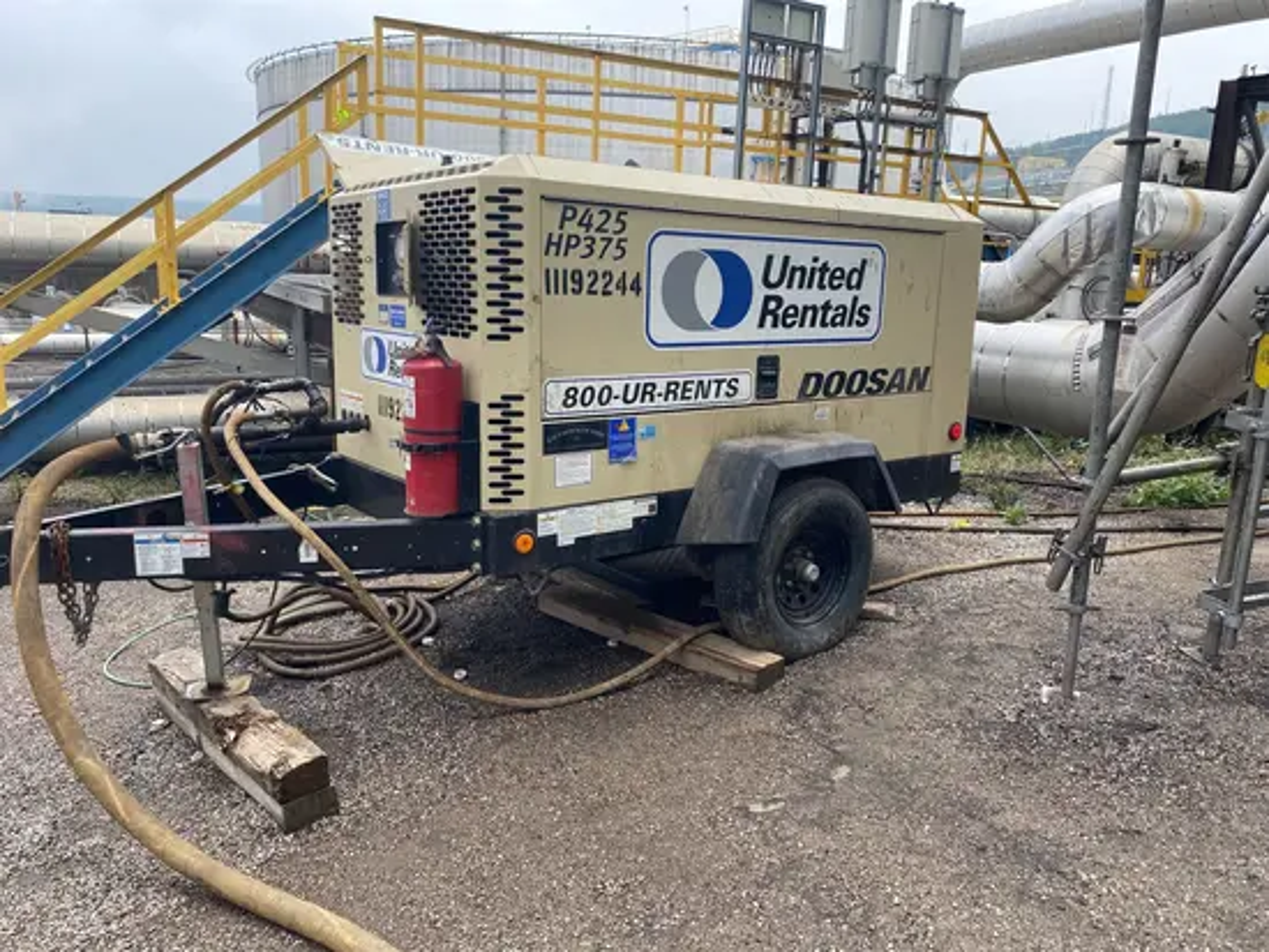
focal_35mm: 26
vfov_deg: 53.1
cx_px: 634
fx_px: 954
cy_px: 476
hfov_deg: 67.3
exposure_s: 1/539
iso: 32
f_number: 1.8
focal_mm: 4.25
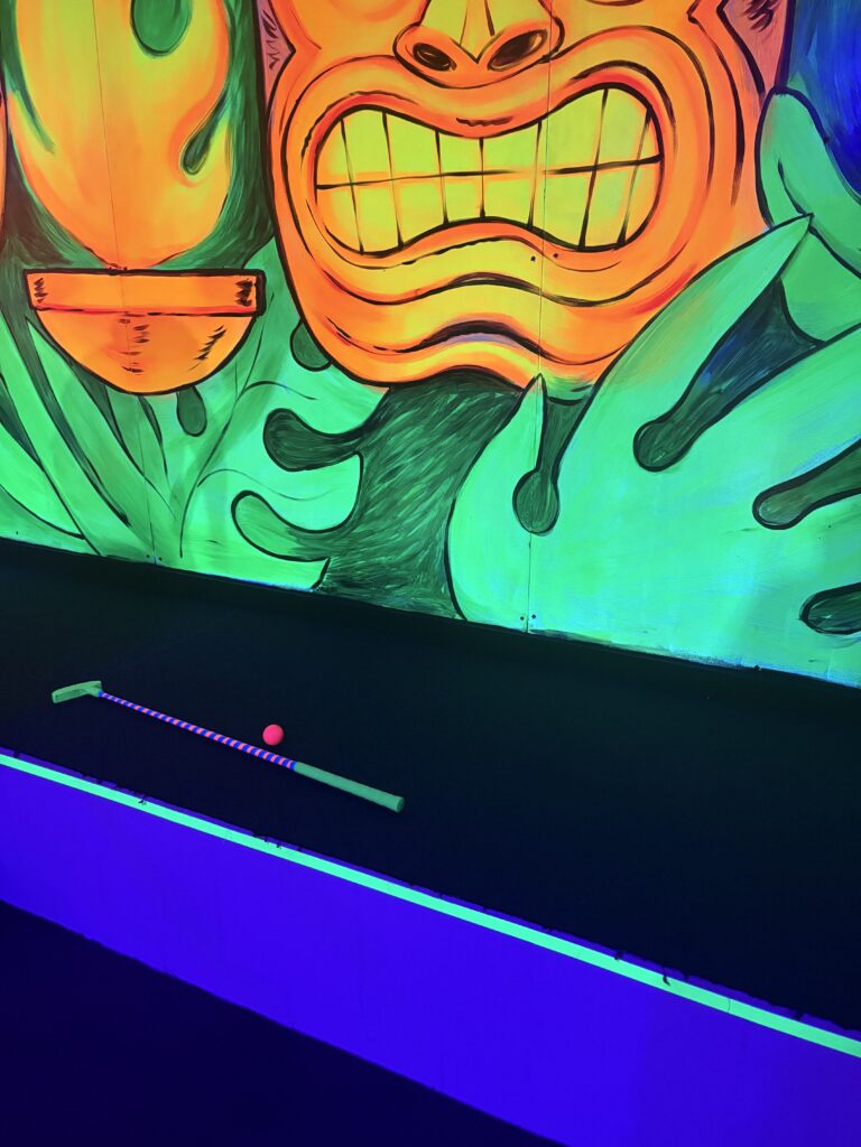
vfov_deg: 67.3
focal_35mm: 26
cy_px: 574
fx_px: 862
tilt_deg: -15.8
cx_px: 430
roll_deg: -1.0
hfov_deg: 53.1
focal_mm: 5.96
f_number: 1.6
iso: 640
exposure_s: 1/40
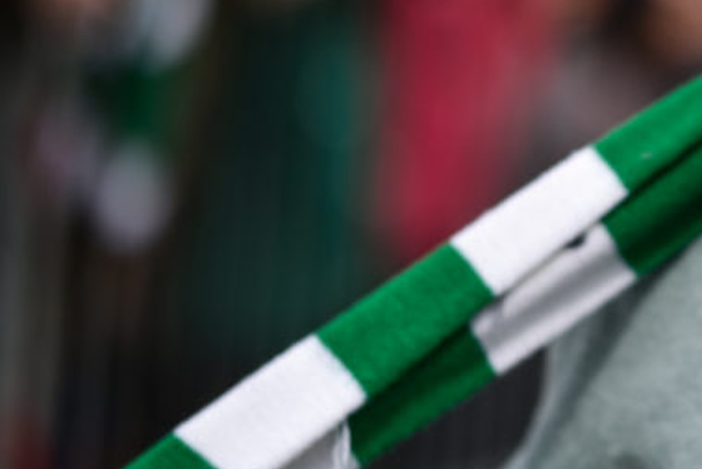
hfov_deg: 7.2
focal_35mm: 284
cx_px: 859
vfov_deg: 4.8
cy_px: 134
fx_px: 5540
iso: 64
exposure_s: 1/8000
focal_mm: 105
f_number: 1.6
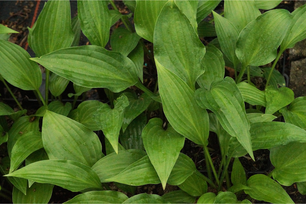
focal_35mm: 150
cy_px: 102
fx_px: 1275
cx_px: 153
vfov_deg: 9.1
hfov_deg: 13.7
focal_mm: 100
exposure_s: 1/125
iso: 3200
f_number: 14
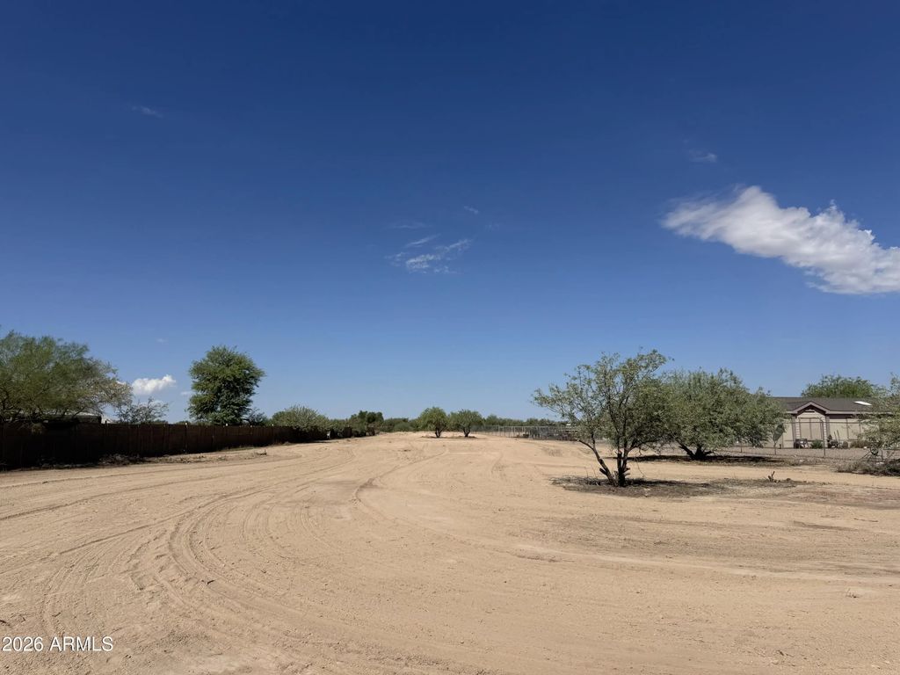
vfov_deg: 56.8
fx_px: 624
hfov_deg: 71.6
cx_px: 450
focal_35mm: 24
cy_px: 338
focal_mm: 6.76
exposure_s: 1/10417
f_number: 1.78
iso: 80
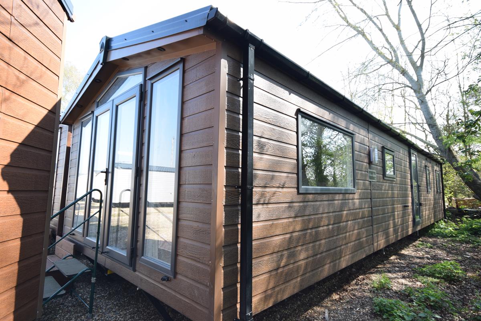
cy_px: 160
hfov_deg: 85.4
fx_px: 261
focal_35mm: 20
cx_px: 240
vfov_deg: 63.2
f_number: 6.3
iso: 400
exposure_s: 1/160
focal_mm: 13
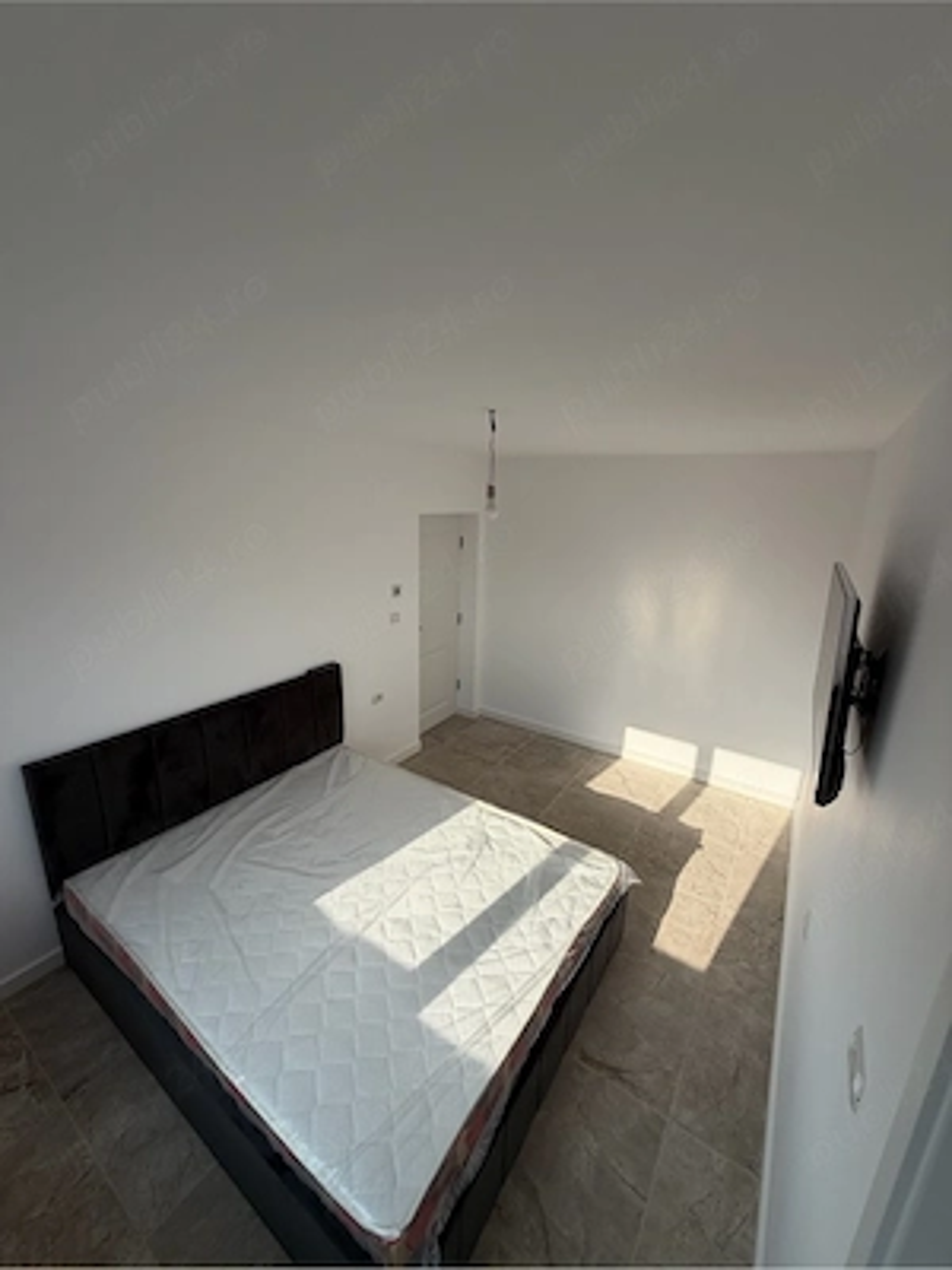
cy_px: 635
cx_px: 476
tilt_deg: -15.0
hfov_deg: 85.7
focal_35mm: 14
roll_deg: -1.9
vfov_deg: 102.1
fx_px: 513
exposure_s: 1/274
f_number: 2.2
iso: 50
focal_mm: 2.22
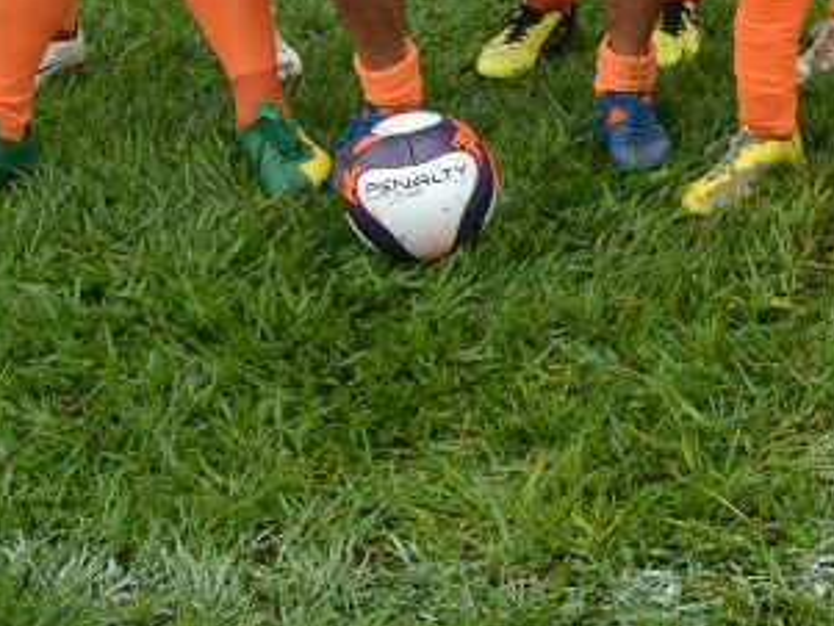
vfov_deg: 13.3
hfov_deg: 17.3
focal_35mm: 108
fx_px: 2603
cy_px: -175
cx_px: 1036
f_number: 8
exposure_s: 1/250
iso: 200
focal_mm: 22
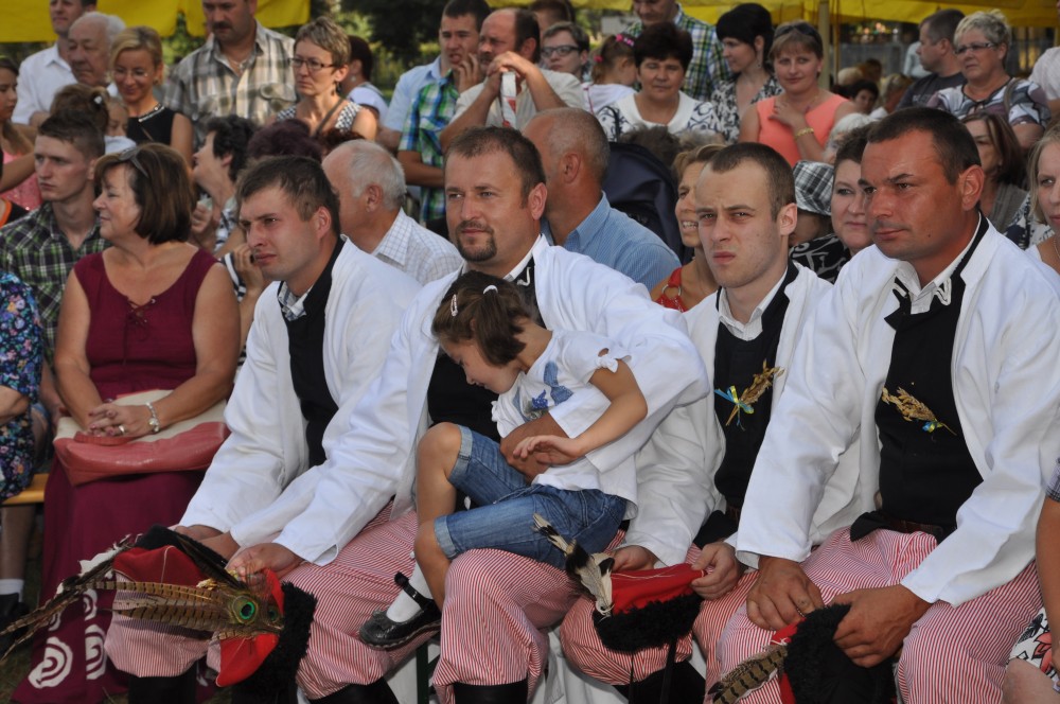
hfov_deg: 17.1
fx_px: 3529
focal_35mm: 120
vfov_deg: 11.4
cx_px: 530
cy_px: 352
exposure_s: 1/200
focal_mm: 80
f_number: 10
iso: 200
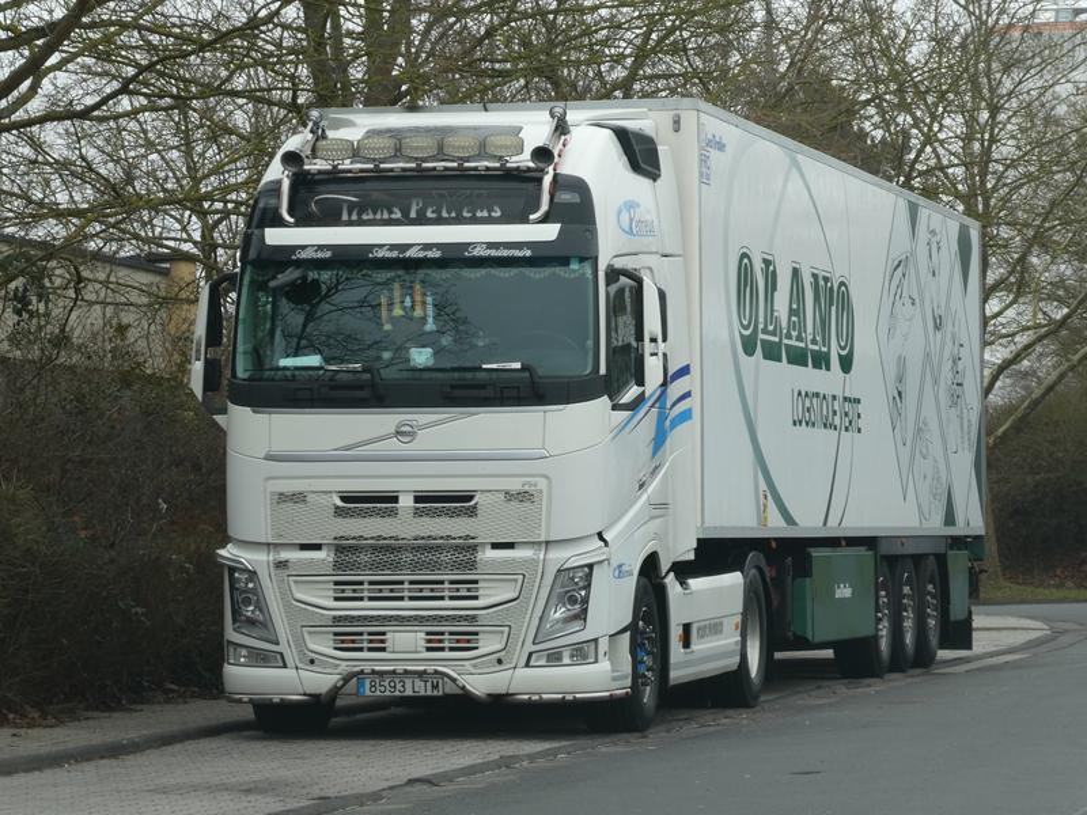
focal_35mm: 151
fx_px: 4742
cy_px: 408
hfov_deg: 13.1
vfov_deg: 9.8
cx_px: 544
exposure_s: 1/80
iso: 80
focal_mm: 27.1
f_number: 5.4
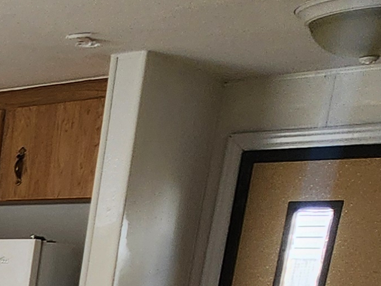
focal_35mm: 76
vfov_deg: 16.5
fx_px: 836
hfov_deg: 17.9
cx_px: -380
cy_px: 502
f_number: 2.2
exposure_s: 1/120
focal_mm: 2.2
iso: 80
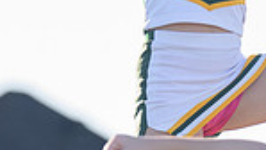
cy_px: -96
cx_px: 104
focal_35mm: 925
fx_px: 6528
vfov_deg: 1.3
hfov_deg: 2.3
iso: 500
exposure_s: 1/2500
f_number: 2.8
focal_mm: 150
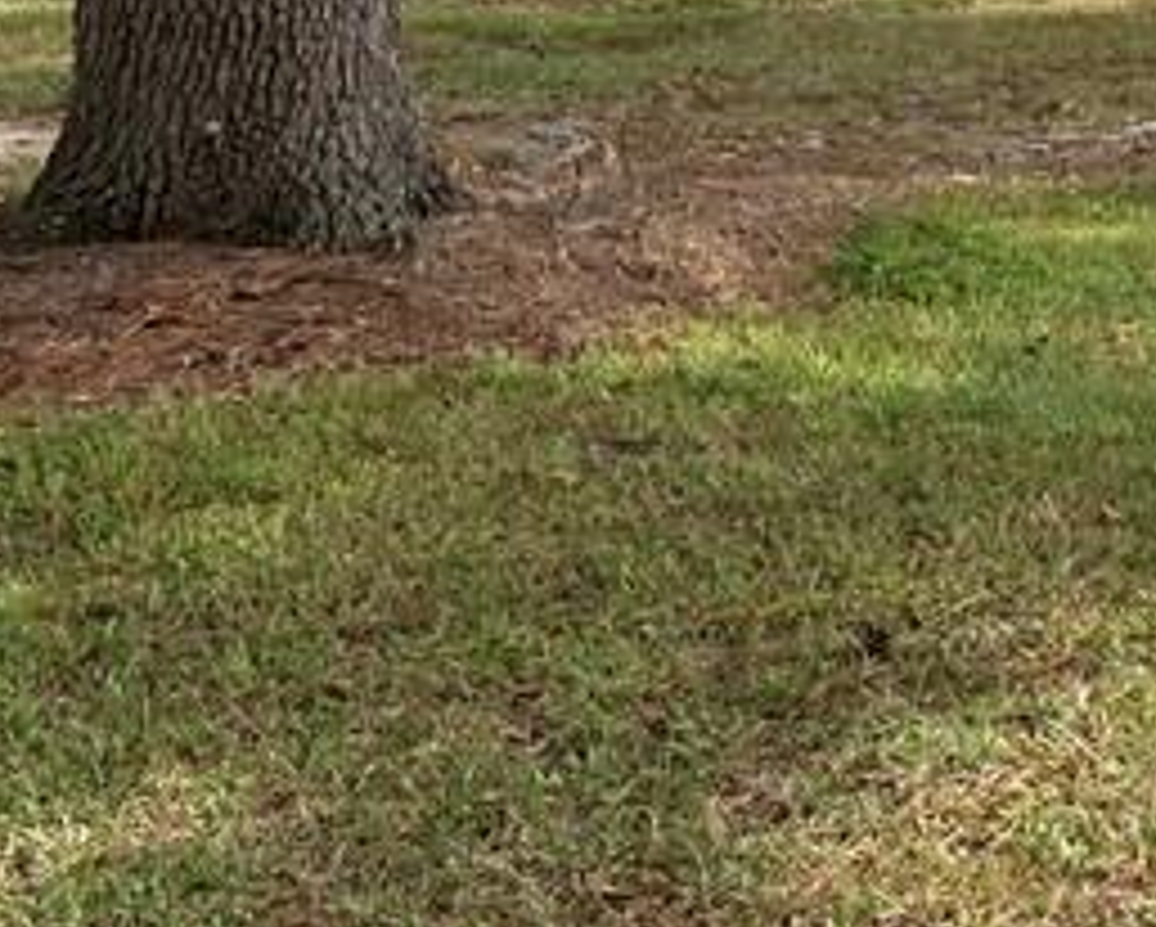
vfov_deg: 15.0
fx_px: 3458
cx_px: 1840
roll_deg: -0.1
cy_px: -22
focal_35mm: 101
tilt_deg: -4.6
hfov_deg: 16.8
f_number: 1.8
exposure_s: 1/664
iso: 25
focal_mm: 4.25
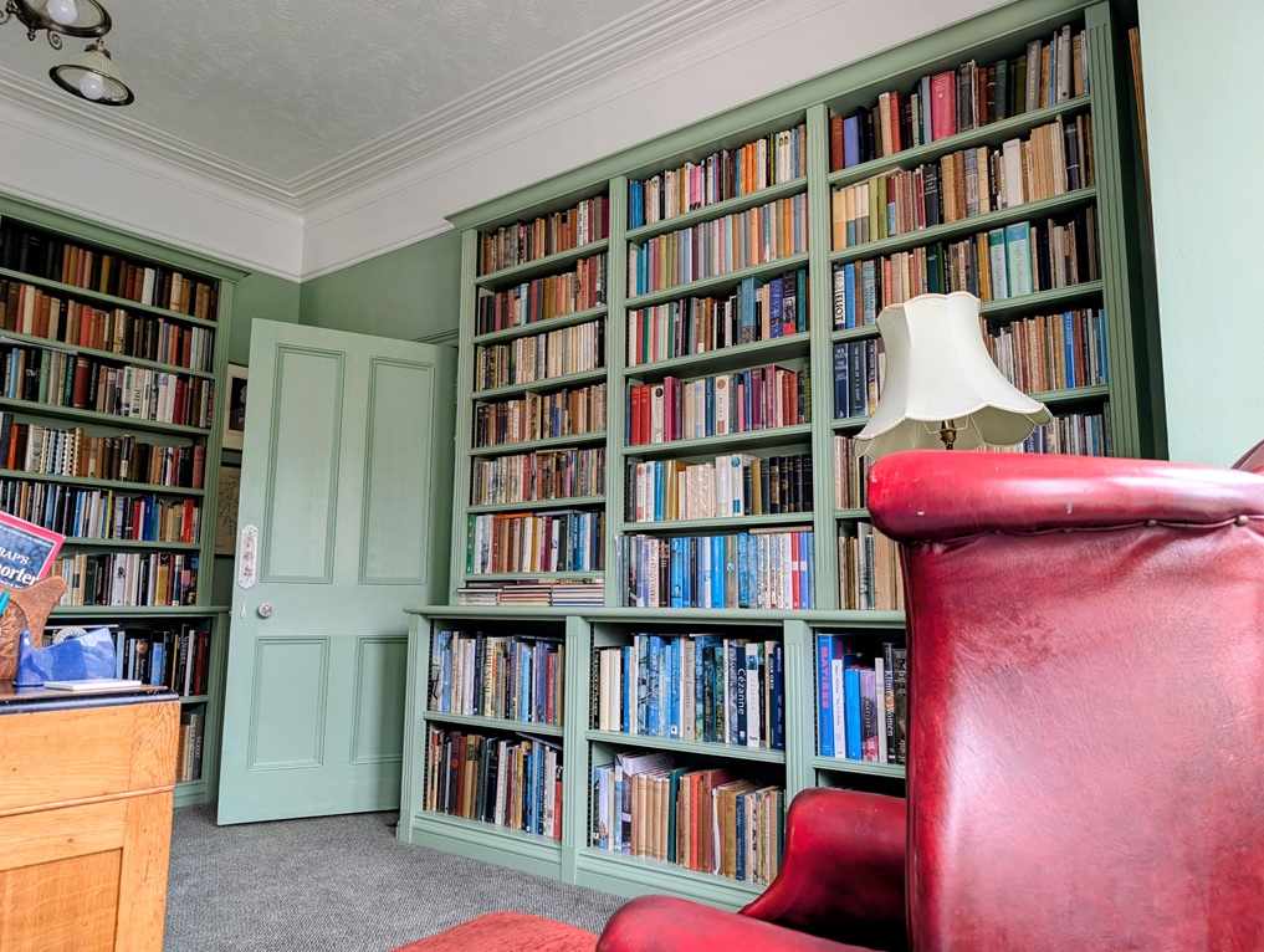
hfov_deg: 71.5
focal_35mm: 24
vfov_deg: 56.9
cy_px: 476
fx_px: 878
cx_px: 632
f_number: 1.68
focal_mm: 6.9
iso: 64
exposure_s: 1/62.6
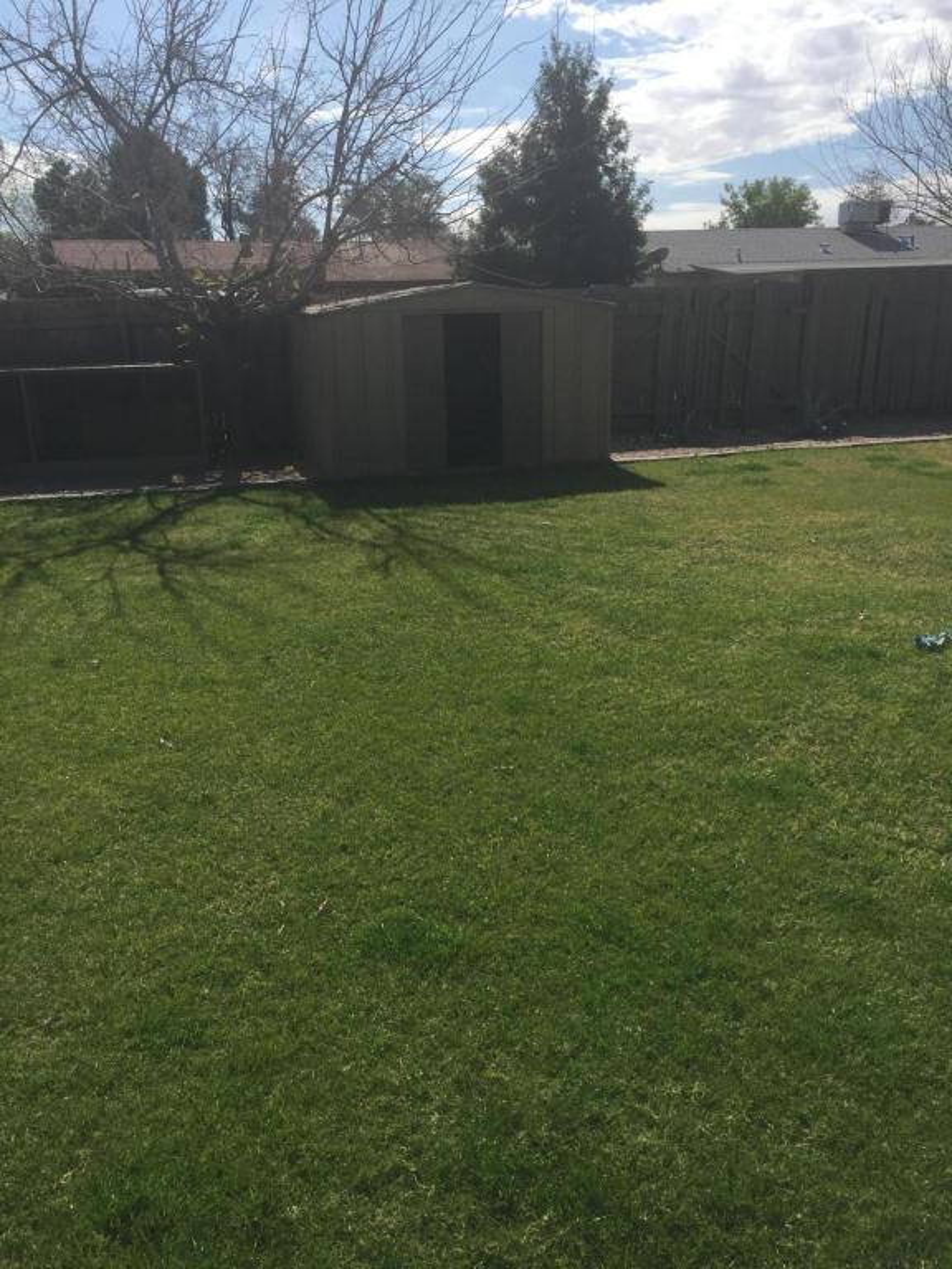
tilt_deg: -18.2
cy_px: 634
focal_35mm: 29
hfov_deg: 48.2
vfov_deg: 61.7
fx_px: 1063
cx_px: 476
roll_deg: +1.8
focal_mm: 4.15
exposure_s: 1/2639
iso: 32
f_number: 2.2
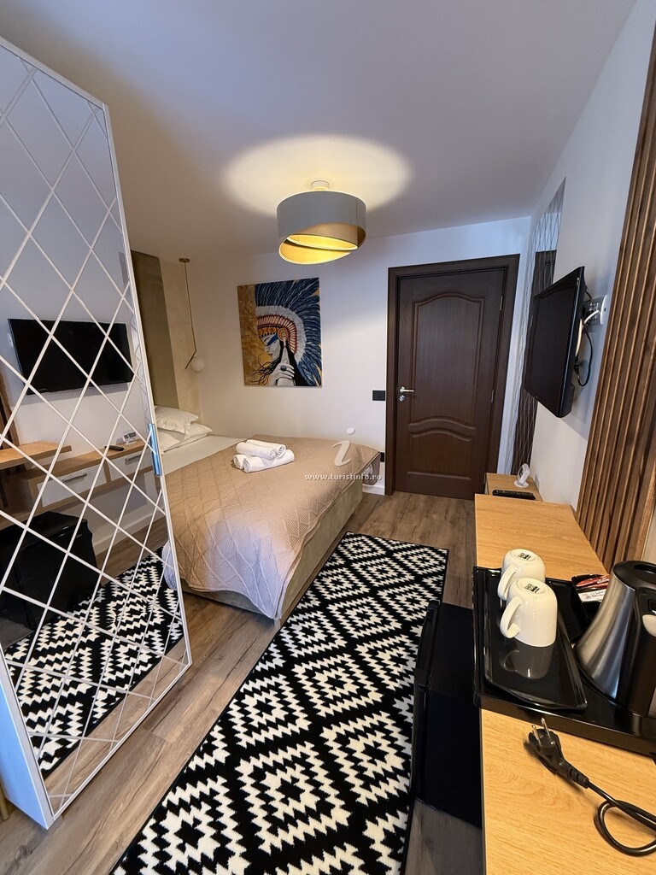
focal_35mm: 14
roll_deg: +1.5
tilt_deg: -13.8
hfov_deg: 85.7
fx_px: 354
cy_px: 438
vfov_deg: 102.1
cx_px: 328
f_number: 2.2
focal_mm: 2.22
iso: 320
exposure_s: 1/50
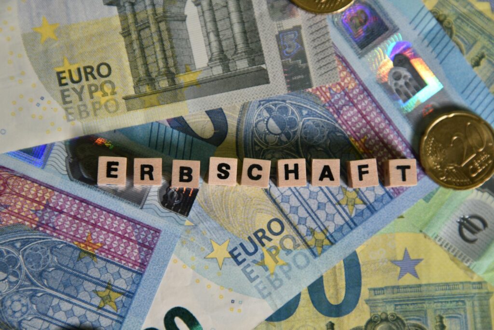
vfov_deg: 11.4
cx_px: 247
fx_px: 1648
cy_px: 165
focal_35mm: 120
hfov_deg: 17.1
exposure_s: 1/200
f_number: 7.1
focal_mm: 120
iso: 400
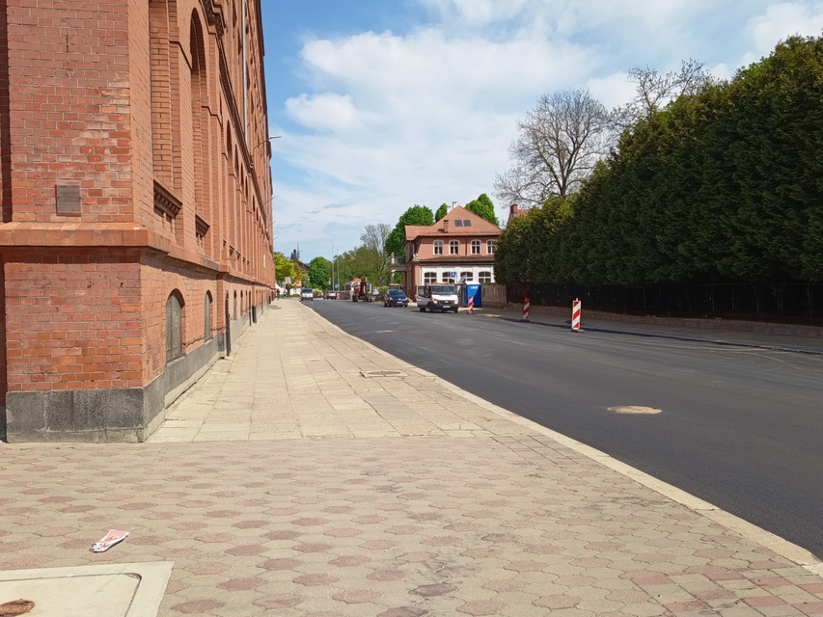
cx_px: 412
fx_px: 690
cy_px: 308
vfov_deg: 48.2
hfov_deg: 61.7
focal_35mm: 29
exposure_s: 1/519
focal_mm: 5.27
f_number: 1.7
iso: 52
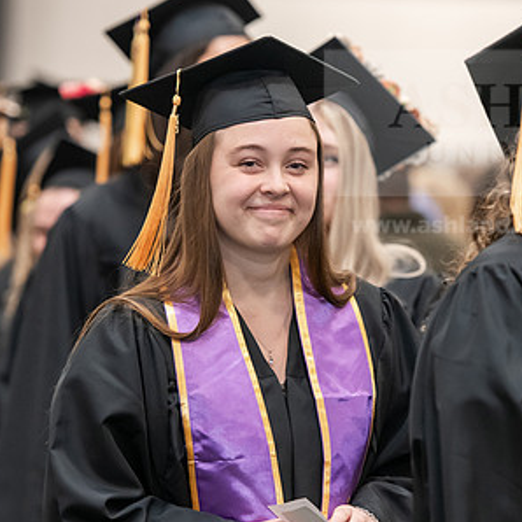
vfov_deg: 6.6
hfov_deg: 6.6
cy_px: 262
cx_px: 272
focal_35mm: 265
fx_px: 4521
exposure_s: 1/200
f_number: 3.2
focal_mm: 160
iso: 2500
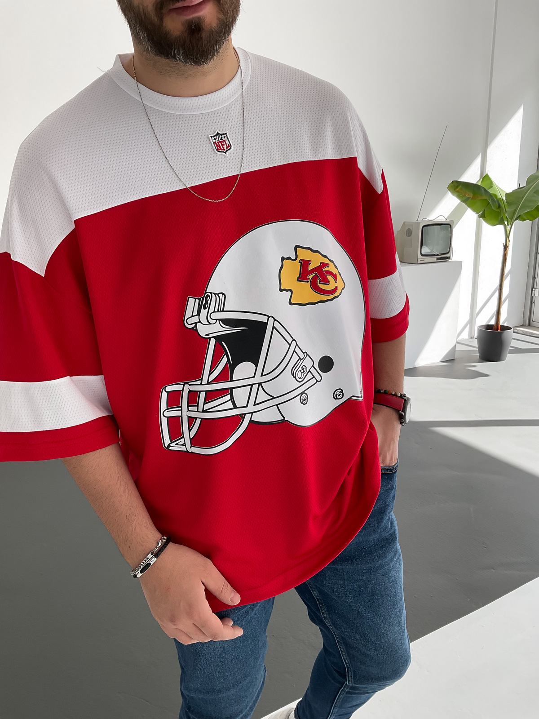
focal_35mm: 29
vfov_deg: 61.7
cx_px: 270
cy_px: 360
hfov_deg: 48.2
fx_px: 602
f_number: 1.8
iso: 16
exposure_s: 1/260
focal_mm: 3
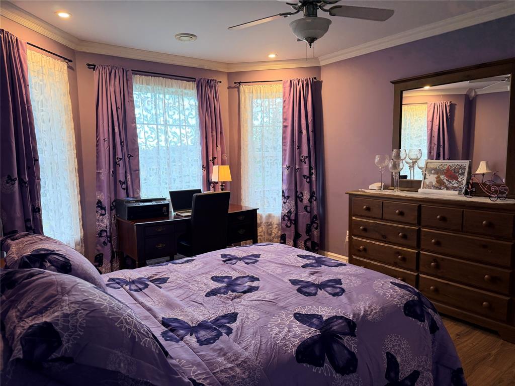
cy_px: 193
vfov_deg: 56.8
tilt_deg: -6.6
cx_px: 258
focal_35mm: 24
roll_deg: +1.8
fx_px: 357
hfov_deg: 71.6
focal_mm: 6.76
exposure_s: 1/120
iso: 250
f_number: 1.78
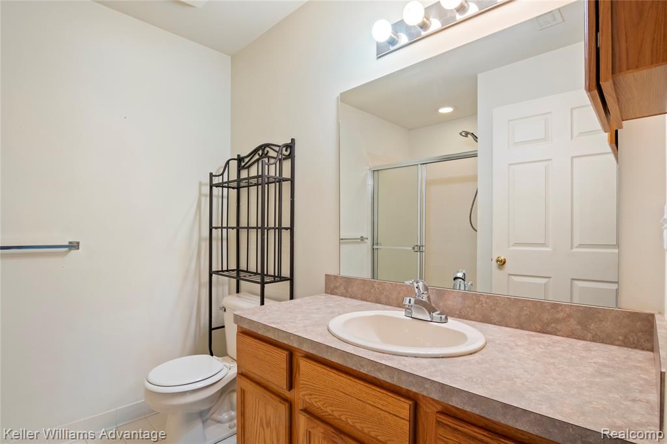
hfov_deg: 95.0
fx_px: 306
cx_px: 334
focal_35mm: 16
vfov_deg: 72.0
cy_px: 222
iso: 800
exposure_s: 1/5
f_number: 8
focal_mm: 11
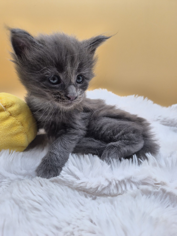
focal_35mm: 23
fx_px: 157
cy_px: 118
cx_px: 88
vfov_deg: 73.9
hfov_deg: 58.9
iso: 80
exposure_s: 1/940
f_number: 1.8
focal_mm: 5.4
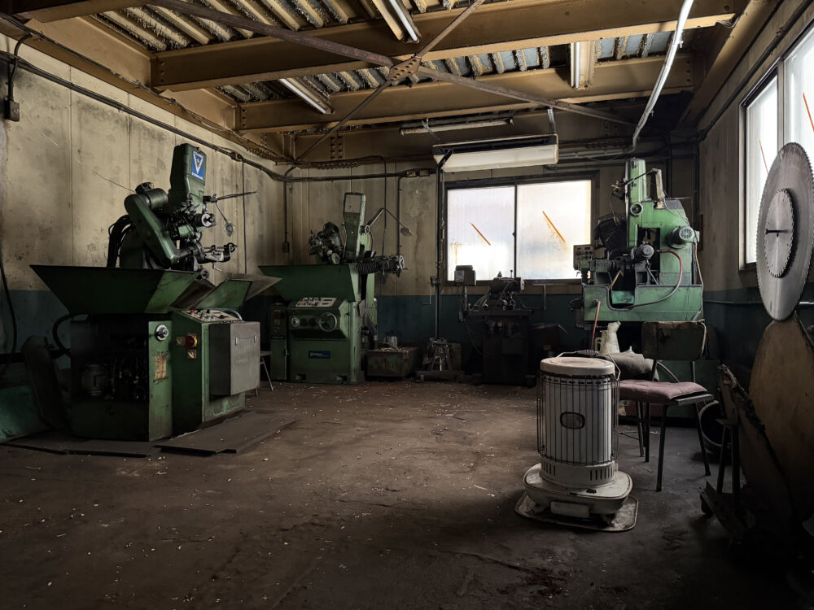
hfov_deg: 71.6
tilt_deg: -0.8
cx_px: 407
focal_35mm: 24
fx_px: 564
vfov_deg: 56.8
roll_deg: +0.1
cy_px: 305
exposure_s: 1/30
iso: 1000
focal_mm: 6.76
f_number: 1.78
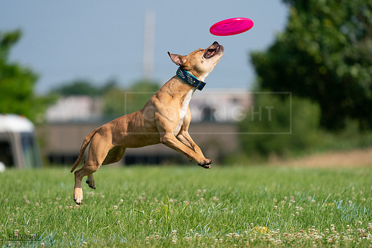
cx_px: 186
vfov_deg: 3.5
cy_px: 124
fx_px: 4072
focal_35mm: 394
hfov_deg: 5.2
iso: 800
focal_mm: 394
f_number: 6.3
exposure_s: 1/4000
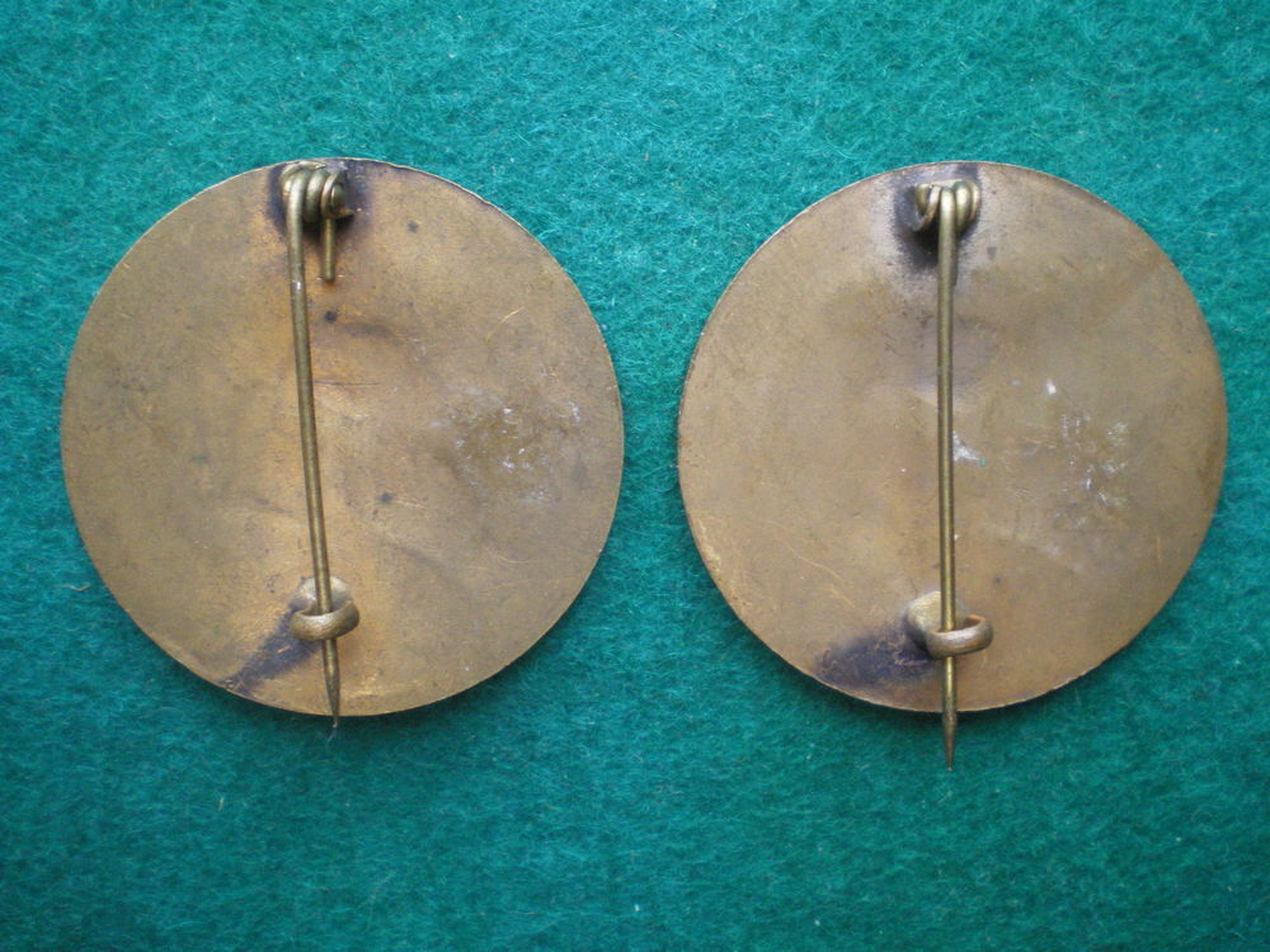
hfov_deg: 49.0
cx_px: 635
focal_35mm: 38
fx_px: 1394
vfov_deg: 37.7
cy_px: 476
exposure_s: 1/50
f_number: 3.1
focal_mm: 6.3
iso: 320
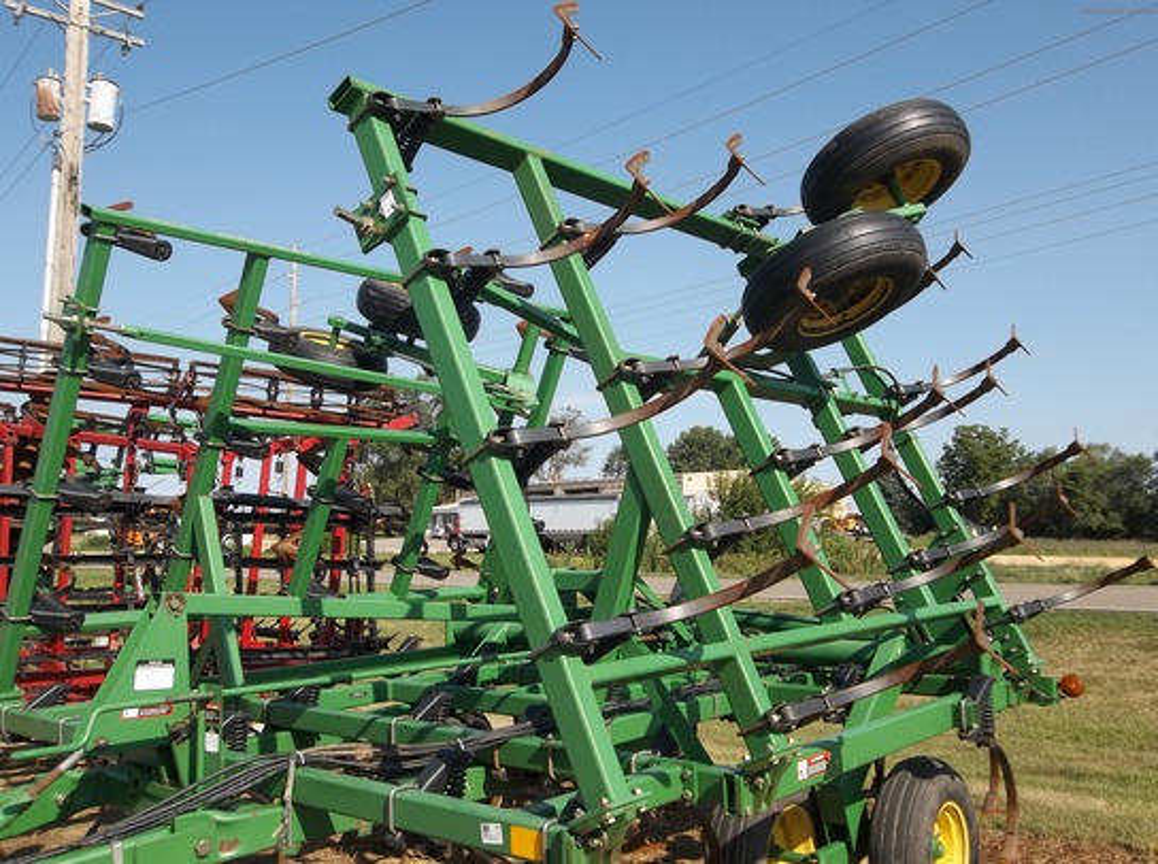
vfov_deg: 44.0
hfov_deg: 56.9
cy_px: 432
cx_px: 579
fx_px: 1069
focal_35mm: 32
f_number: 9.4
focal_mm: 5.7
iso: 80
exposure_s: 1/125
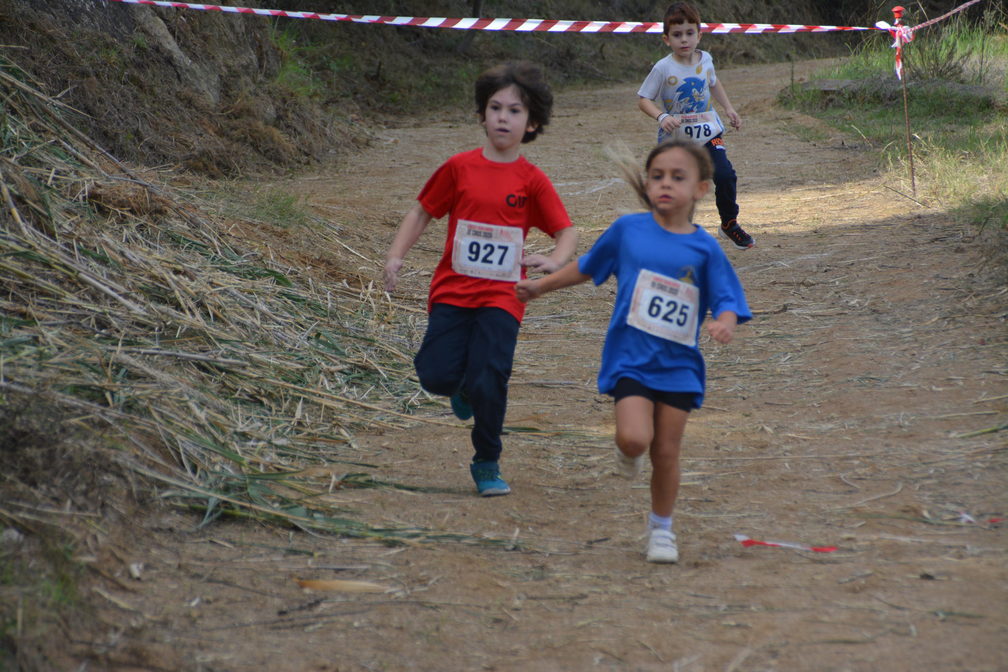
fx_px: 8399
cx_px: 504
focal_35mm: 300
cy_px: 336
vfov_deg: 4.6
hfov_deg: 6.9
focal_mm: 200
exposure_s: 1/1000
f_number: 6.3
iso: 450
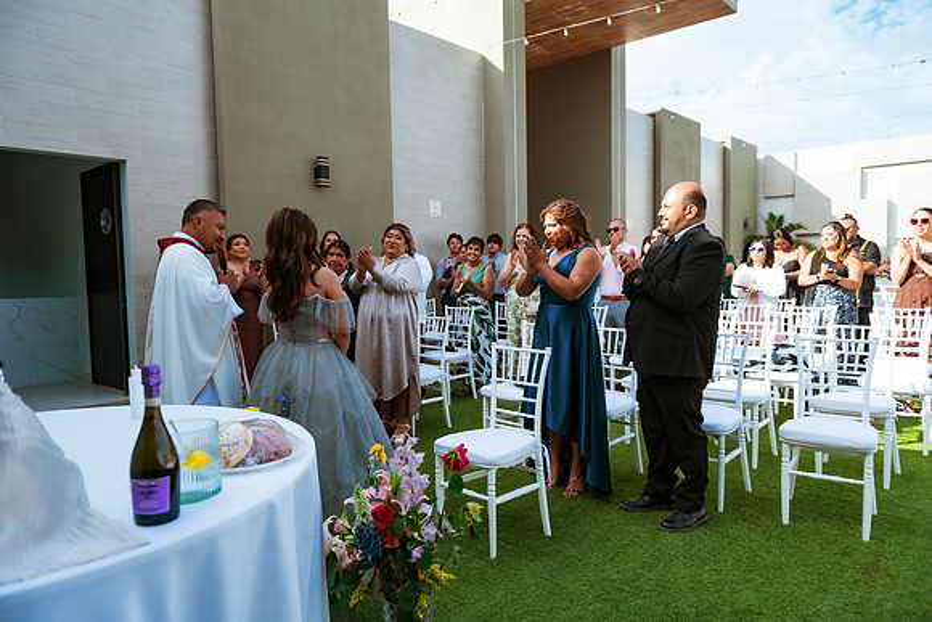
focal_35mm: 24
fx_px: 621
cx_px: 466
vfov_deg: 53.2
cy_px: 311
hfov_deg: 73.7
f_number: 2.8
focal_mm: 24
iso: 100
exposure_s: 1/800
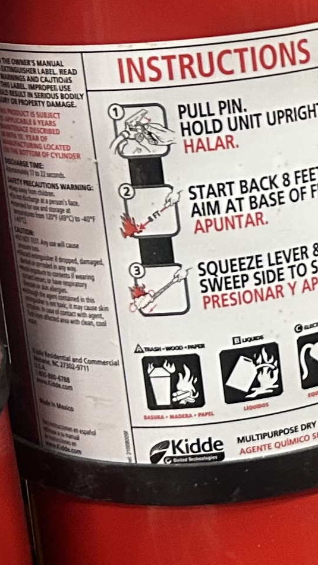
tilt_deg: -14.4
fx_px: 1800
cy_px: 149
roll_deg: +2.7
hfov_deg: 9.5
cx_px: 626
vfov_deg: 17.8
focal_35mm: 120
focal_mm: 5.7
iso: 250
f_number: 1.5
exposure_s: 1/60
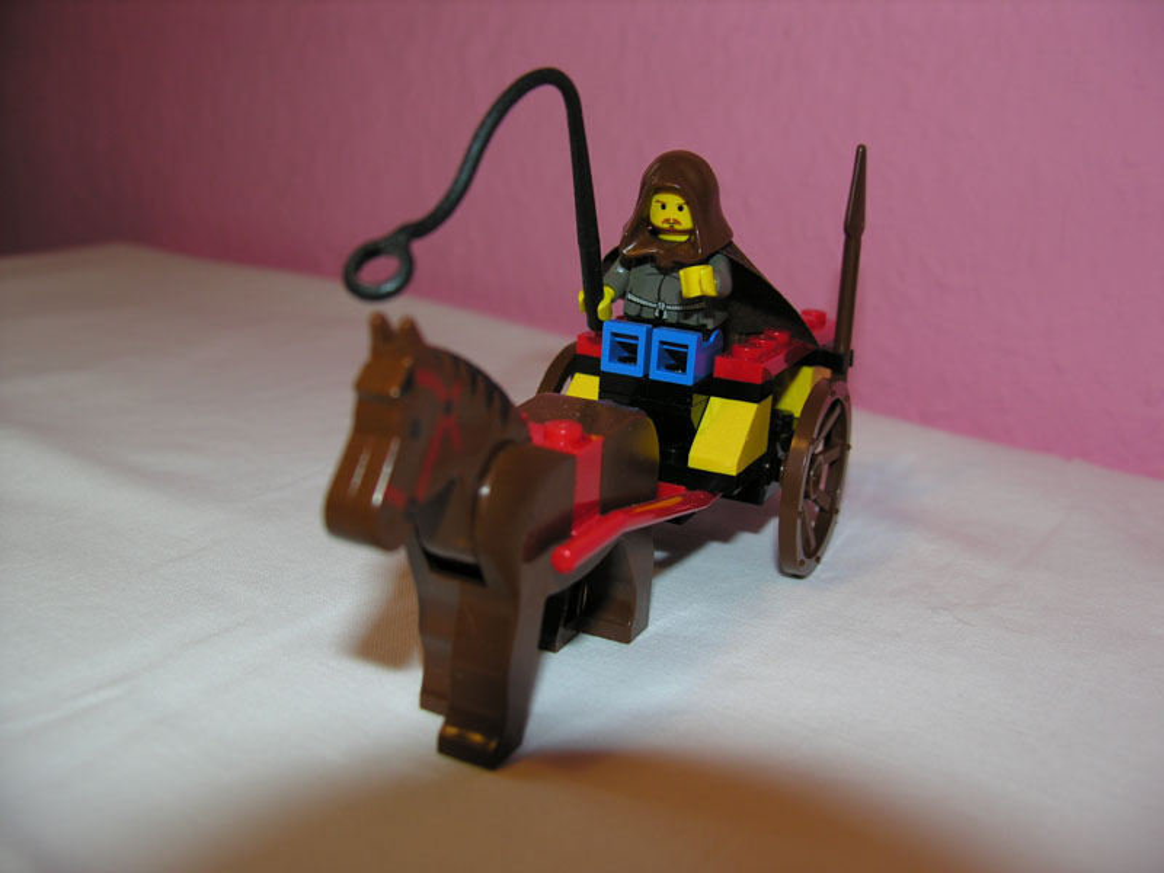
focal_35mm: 35
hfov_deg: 52.6
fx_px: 1177
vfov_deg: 40.7
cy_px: 436
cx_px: 582
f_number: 2.8
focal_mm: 8.9
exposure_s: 1/60.1
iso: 50
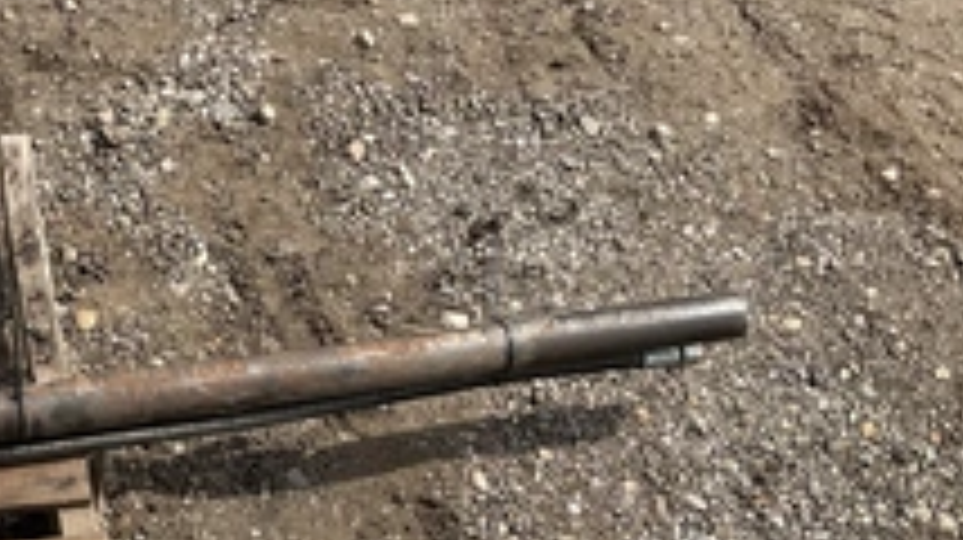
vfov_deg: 20.0
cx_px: 194
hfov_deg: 34.4
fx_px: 1505
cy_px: 459
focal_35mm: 59
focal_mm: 3
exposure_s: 1/1675
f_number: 1.8
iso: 25
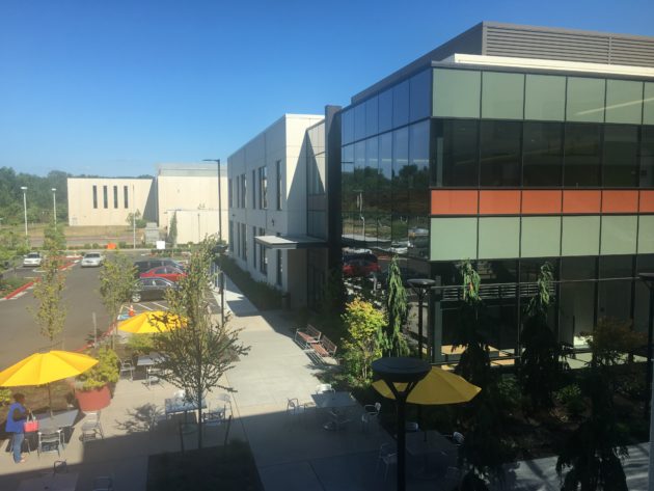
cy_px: 246
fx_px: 548
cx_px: 327
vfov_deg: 48.3
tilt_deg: -4.0
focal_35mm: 29
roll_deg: +0.0
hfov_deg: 61.6
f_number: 2.2
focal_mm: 4.15
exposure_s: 1/777
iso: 25
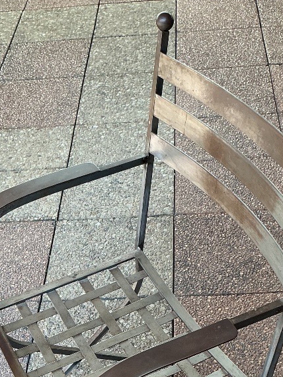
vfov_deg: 30.0
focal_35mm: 61
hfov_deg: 24.0
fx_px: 664
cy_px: 356
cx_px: 149
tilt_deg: -47.8
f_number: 1.8
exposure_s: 1/120
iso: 32
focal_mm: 3
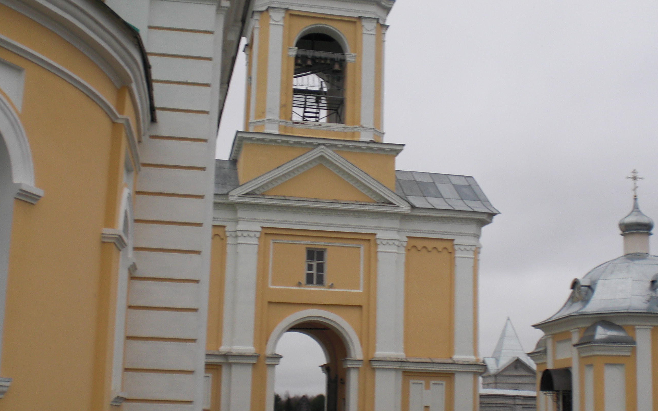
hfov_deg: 39.6
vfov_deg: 25.3
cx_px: 345
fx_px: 915
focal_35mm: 51
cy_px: 234
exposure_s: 1/250
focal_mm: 6.3
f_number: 3.1
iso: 64
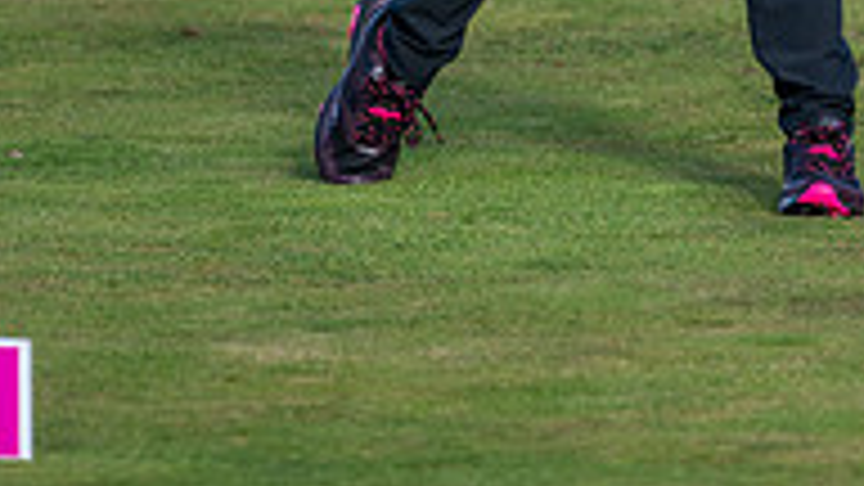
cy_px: -468
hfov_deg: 2.9
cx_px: 634
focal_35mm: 737
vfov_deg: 1.6
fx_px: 16885
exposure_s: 1/1250
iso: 500
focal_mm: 300
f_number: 5
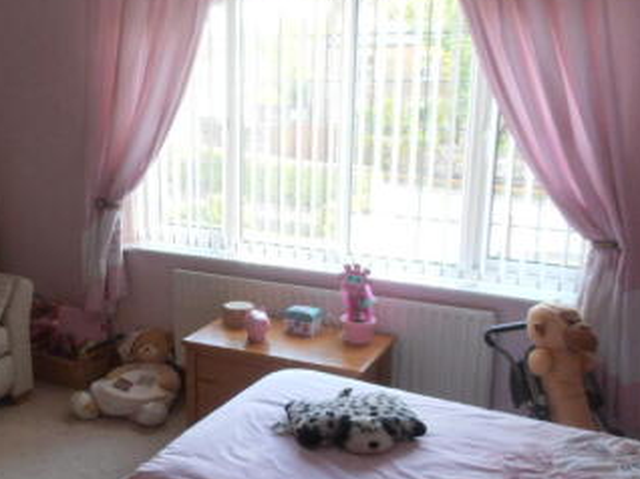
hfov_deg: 42.1
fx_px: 813
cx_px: 188
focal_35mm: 44
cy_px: 281
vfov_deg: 32.8
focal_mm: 4.2
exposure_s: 1/30
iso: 125
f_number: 3
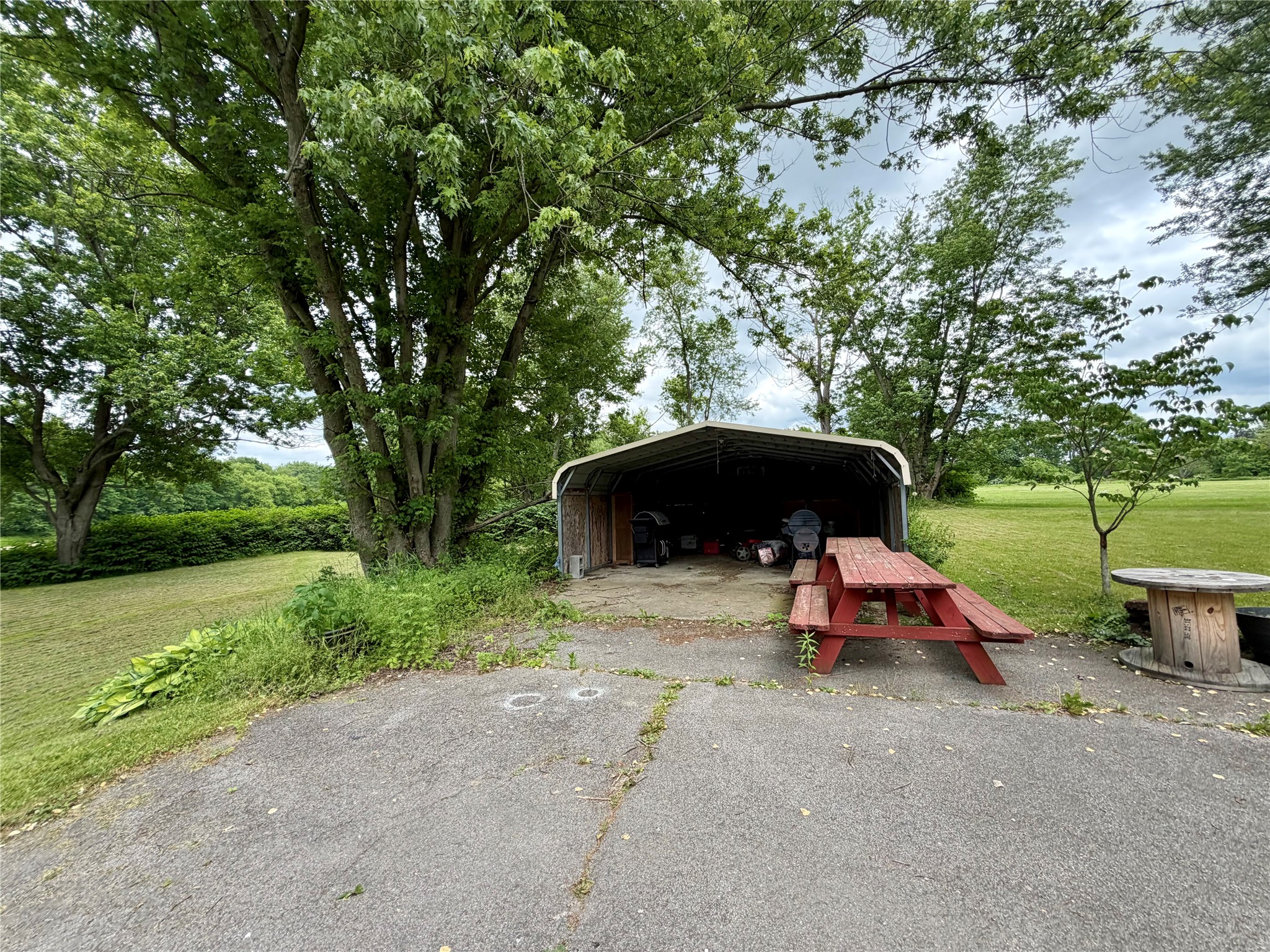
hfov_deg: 102.1
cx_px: 635
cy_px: 476
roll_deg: +1.4
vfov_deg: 85.7
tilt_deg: +2.1
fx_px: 514
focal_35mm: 14
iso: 50
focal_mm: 2.22
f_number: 2.2
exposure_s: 1/502
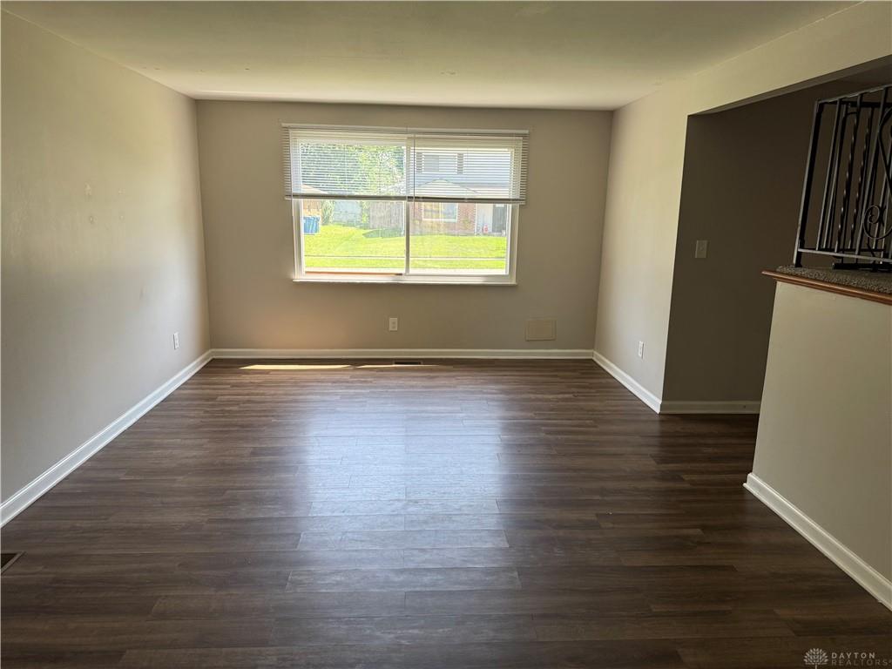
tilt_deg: -12.3
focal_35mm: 24
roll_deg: -1.9
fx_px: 618
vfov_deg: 56.8
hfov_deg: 71.6
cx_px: 446
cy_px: 334
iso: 125
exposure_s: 1/235
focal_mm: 6.76
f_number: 1.78
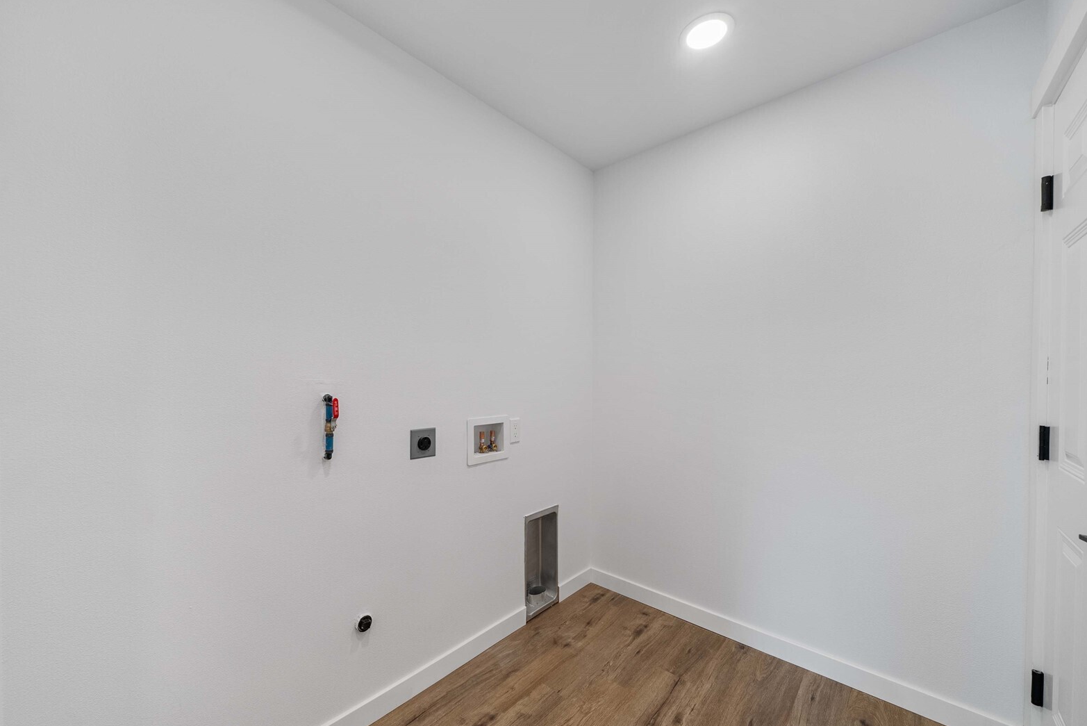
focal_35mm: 13
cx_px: 506
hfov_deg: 108.1
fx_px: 393
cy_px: 385
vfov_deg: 85.4
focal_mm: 12
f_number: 7.1
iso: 500
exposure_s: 1/30
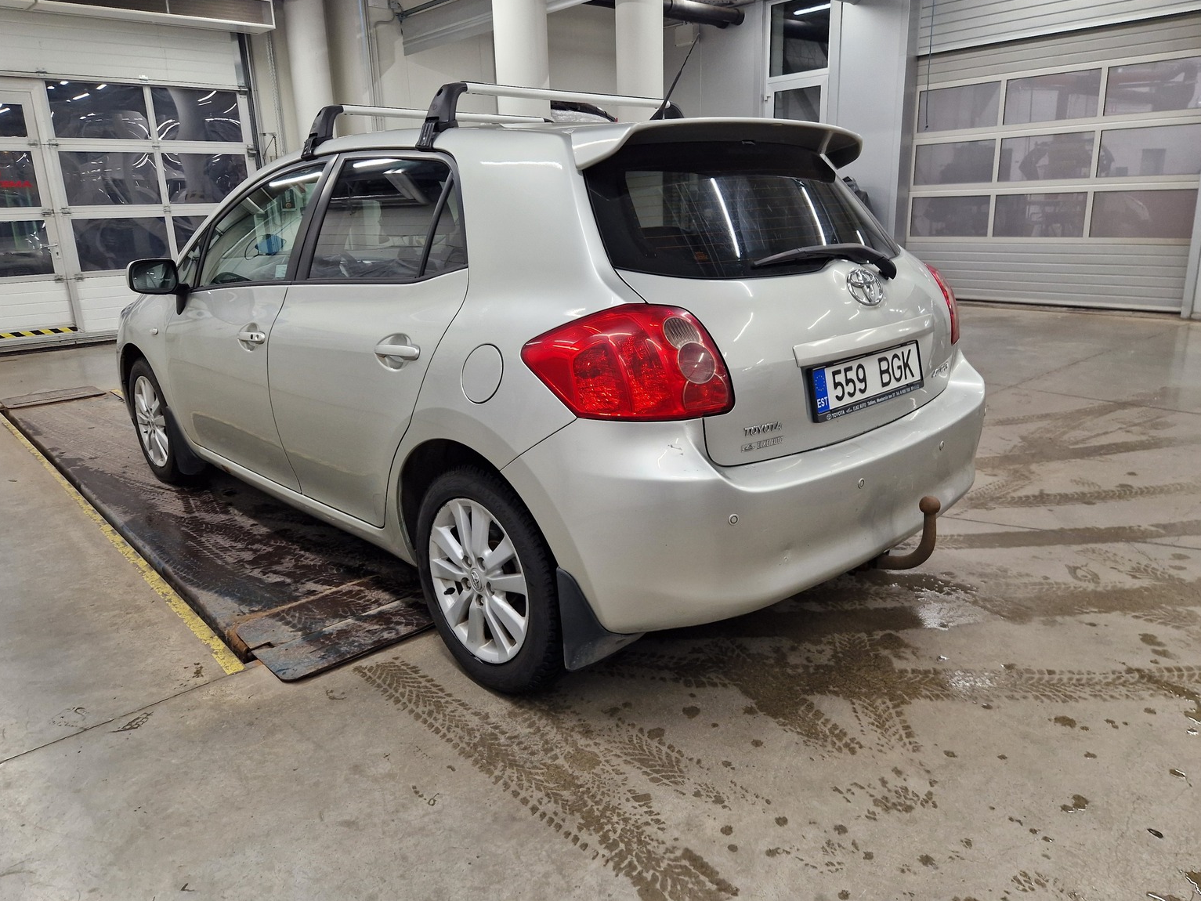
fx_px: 833
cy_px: 433
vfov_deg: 56.8
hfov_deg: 71.6
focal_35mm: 24
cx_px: 585
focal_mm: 5.4
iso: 200
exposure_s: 1/180
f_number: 1.8
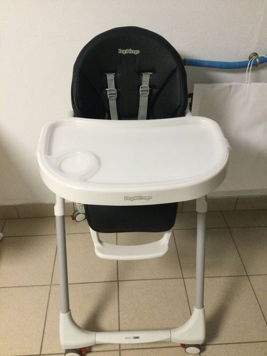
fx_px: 319
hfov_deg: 45.4
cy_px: 178
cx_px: 134
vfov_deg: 58.3
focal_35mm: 31
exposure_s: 1/33
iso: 250
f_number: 2.4
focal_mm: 3.3
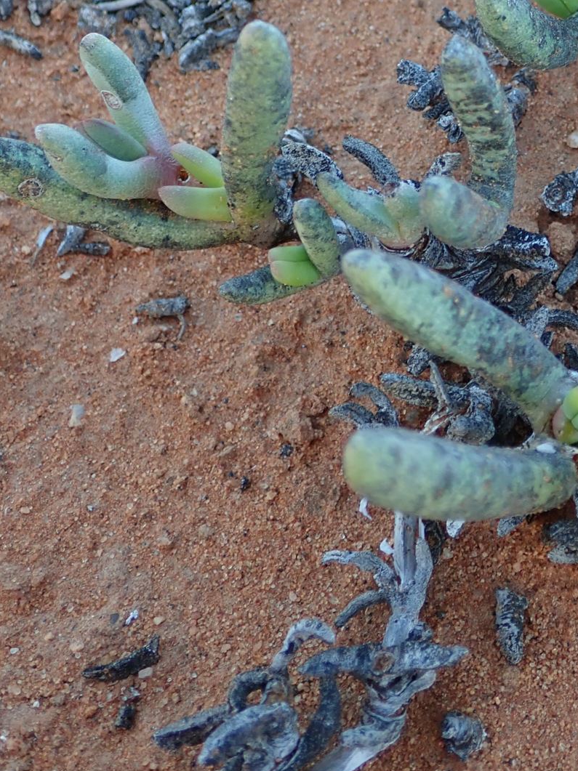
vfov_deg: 28.5
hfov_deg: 21.8
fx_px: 1470
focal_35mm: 66
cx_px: 498
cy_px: 110
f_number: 2.6
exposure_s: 1/60
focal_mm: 6.42
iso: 125
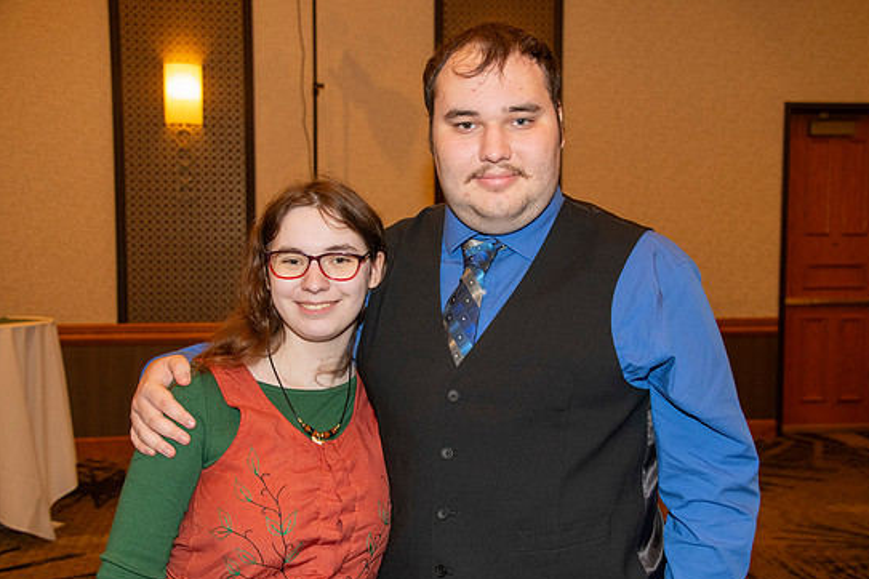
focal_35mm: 47
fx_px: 1134
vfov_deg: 28.6
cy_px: 297
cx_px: 461
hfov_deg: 41.9
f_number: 5.6
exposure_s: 1/60
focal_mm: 44
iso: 2000
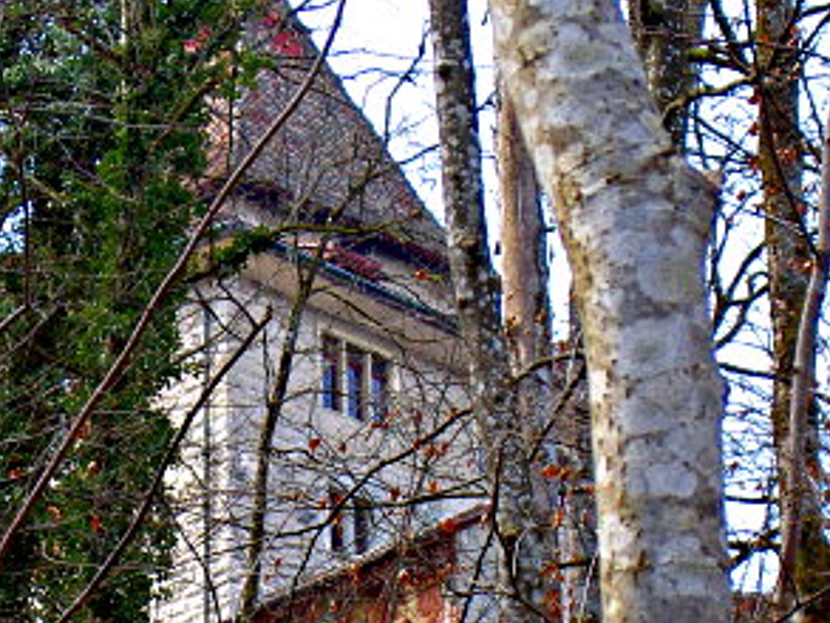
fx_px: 5013
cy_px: 408
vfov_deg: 7.1
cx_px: 207
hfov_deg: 9.4
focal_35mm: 209
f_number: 4.9
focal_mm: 16.8
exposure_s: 1/100
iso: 100
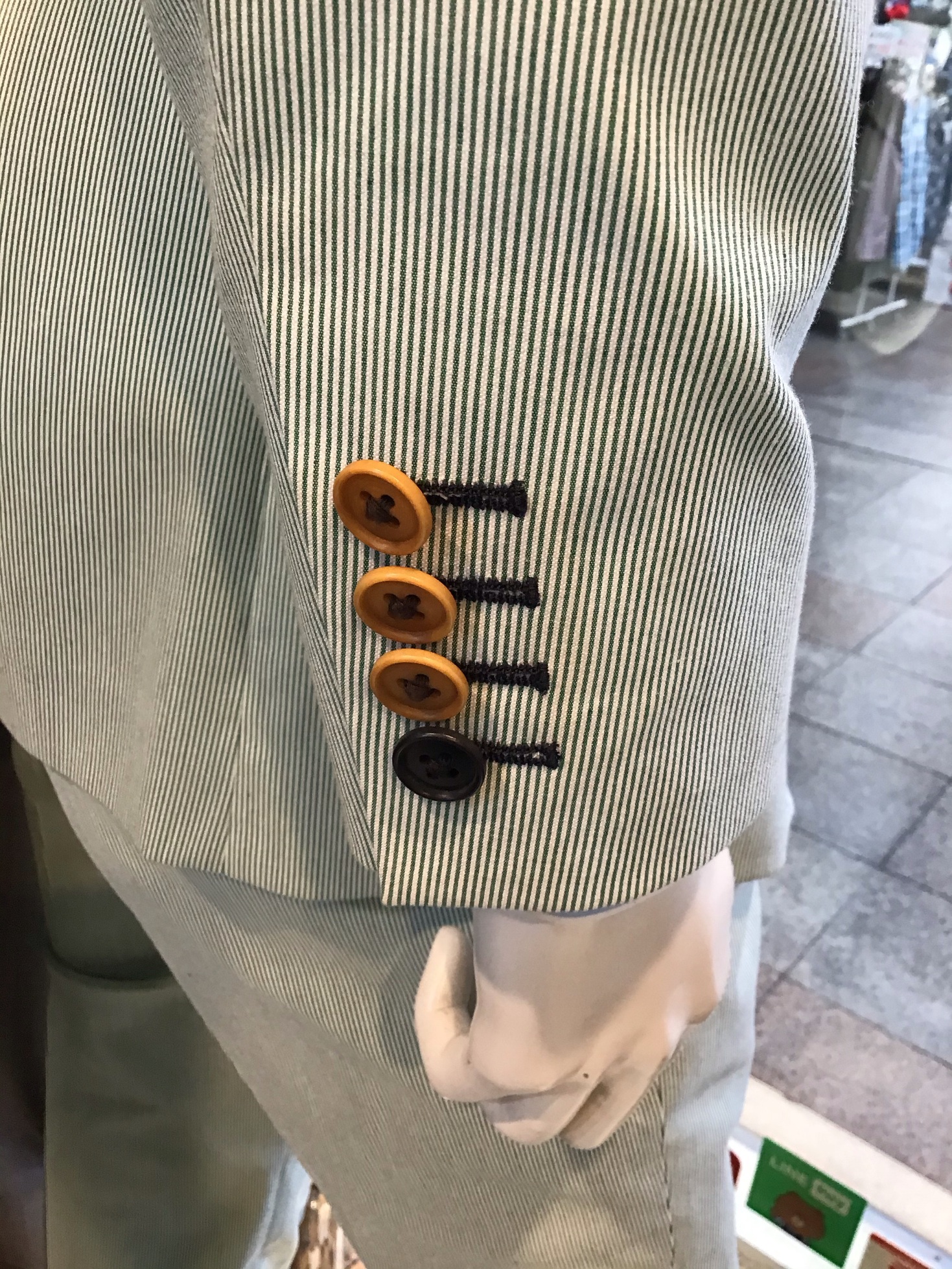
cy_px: 634
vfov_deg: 58.3
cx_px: 476
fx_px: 1136
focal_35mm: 31
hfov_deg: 45.5
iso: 80
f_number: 2.4
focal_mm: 3.3
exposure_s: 1/30
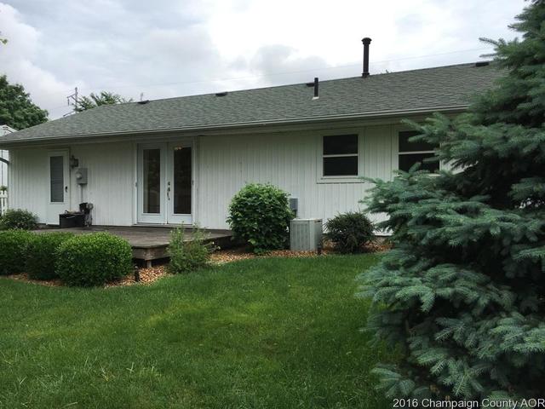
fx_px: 457
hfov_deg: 61.7
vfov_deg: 48.2
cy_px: 204
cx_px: 272
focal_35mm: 29
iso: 25
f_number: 2.2
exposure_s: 1/864
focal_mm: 4.15
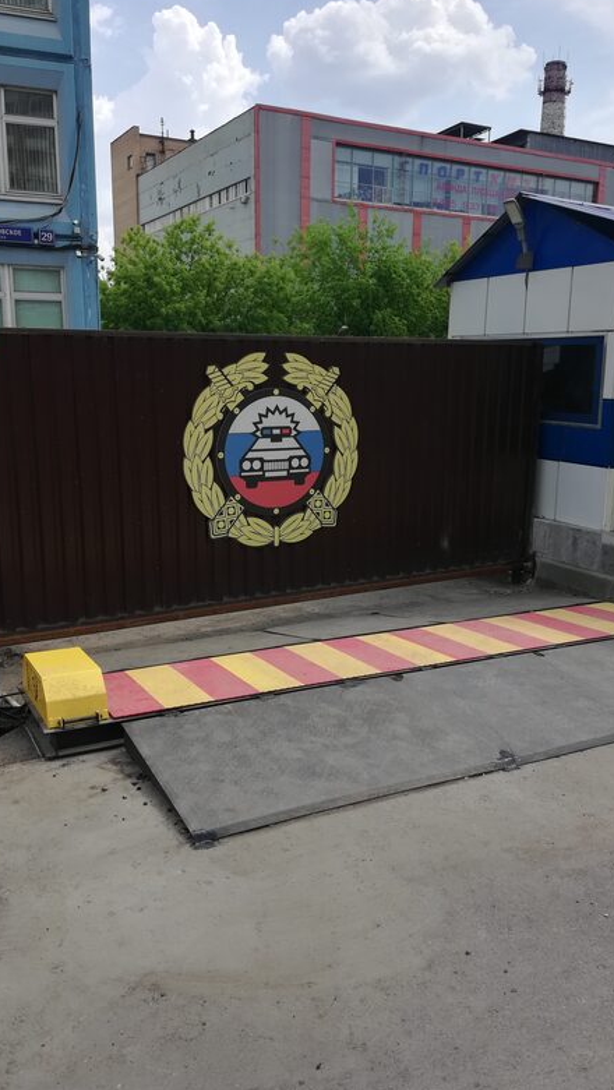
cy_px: 537
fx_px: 838
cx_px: 314
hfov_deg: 40.2
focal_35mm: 29
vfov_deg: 66.0
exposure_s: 1/639
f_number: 2.2
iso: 50
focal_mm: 3.83
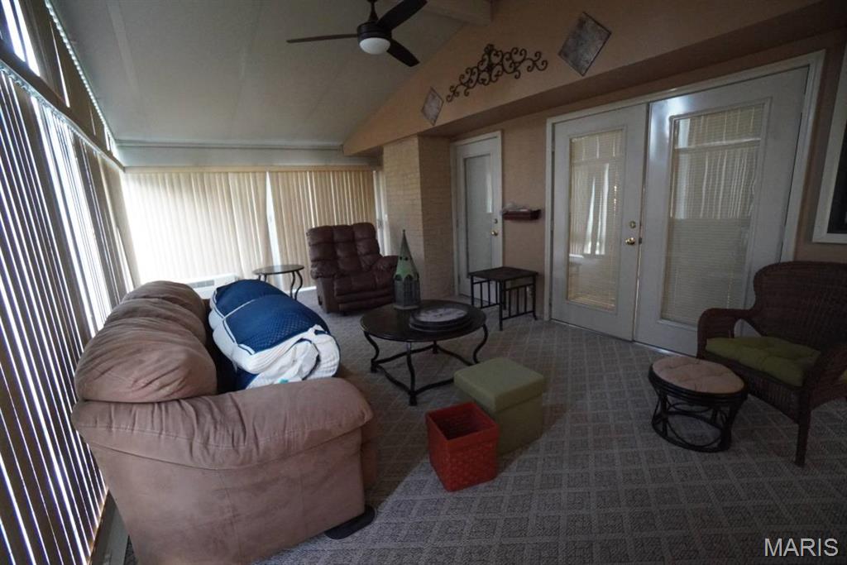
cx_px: 424
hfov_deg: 100.4
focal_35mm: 15
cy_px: 282
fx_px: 353
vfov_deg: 77.3
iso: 6400
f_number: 4
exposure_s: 1/60
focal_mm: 10
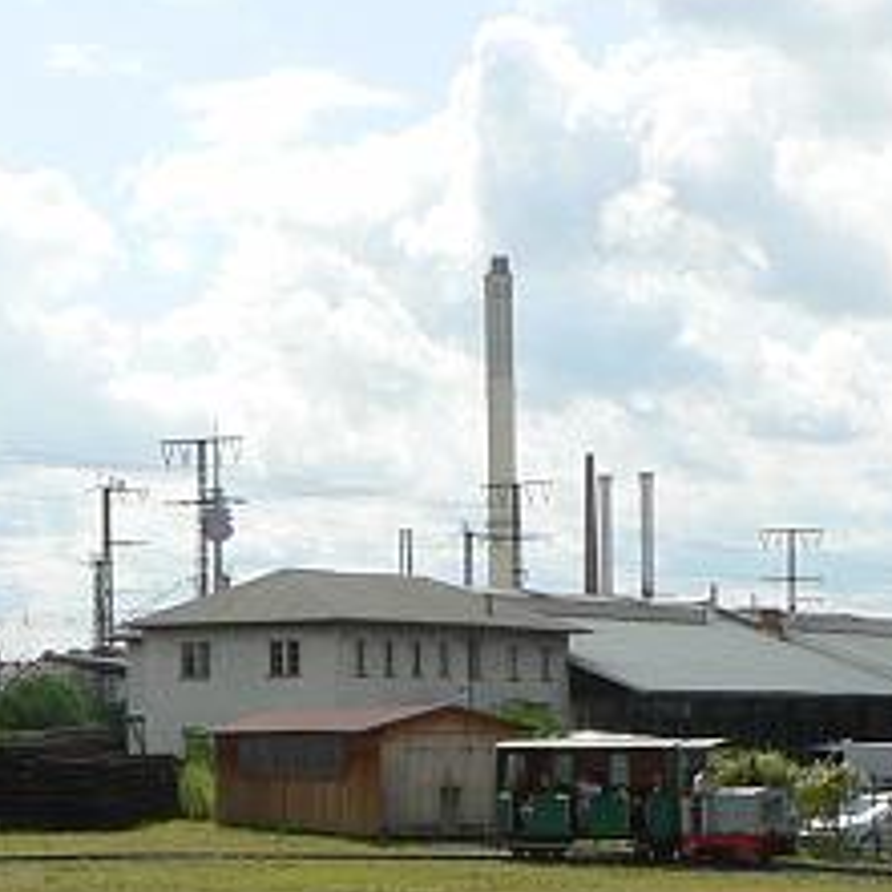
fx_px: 3353
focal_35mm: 115
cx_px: 432
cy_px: 835
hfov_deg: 15.2
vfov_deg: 15.0
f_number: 5.6
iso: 80
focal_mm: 6
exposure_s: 1/500
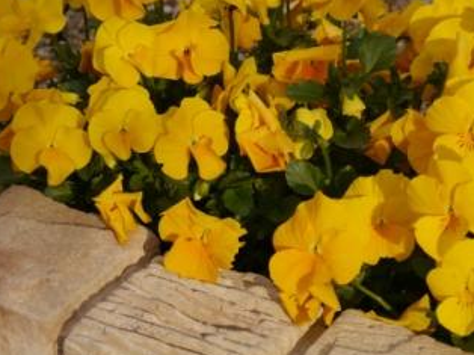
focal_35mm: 120
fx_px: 1642
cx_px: 323
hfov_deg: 16.4
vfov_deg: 12.3
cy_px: 121
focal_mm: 42
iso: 160
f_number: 7.1
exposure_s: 1/250
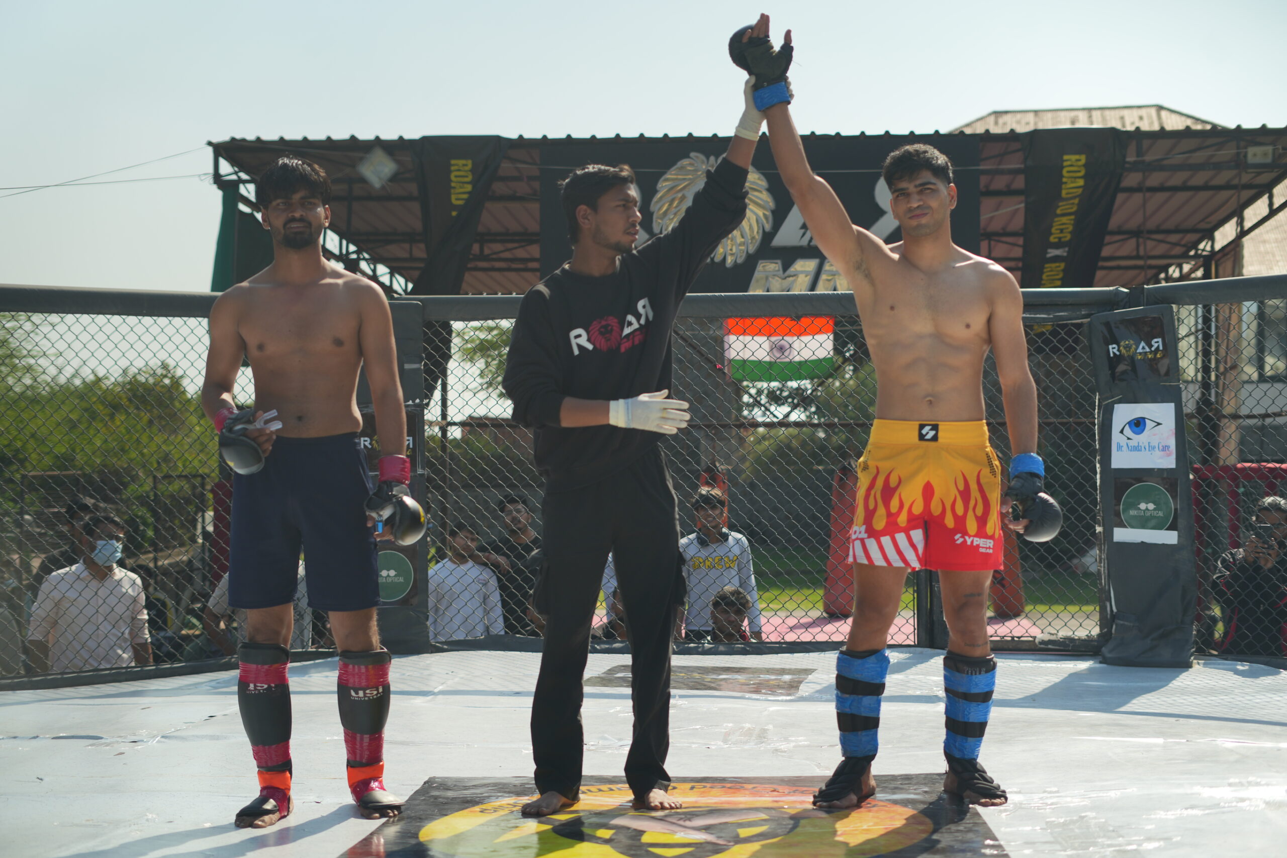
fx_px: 1787
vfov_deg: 27.0
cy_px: 429
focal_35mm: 50
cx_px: 644
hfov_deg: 39.6
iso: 100
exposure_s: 1/640
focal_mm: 50
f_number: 2.8
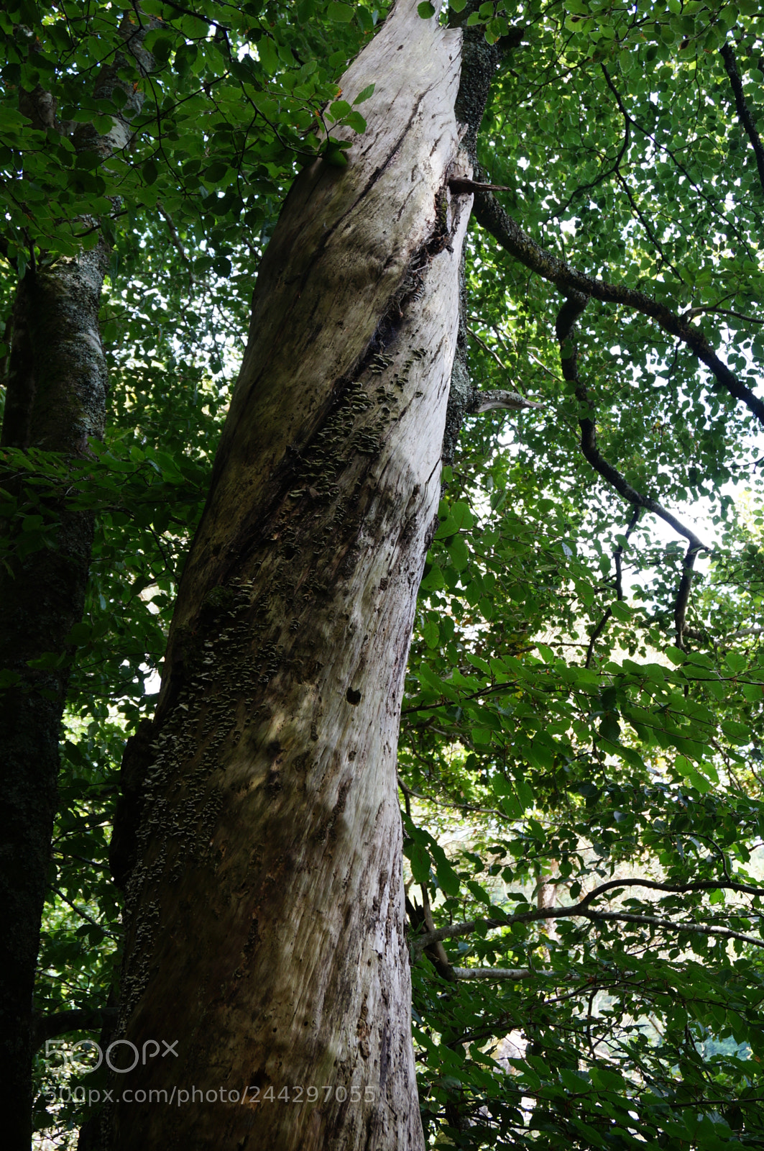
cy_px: 576
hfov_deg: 31.8
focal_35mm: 42
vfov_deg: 46.4
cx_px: 382
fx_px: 1340
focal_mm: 28
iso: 200
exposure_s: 1/60
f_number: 5.6
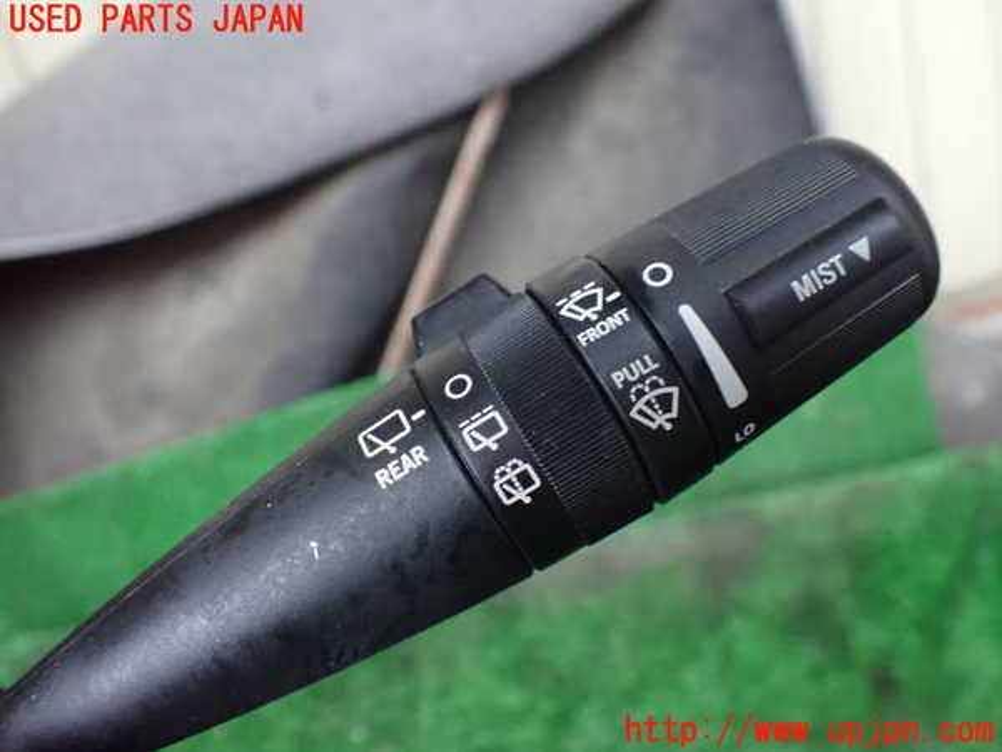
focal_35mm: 30
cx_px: 501
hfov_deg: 60.0
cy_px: 376
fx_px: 868
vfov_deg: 46.8
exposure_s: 1/30
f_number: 2.3
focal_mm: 5.4
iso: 1250
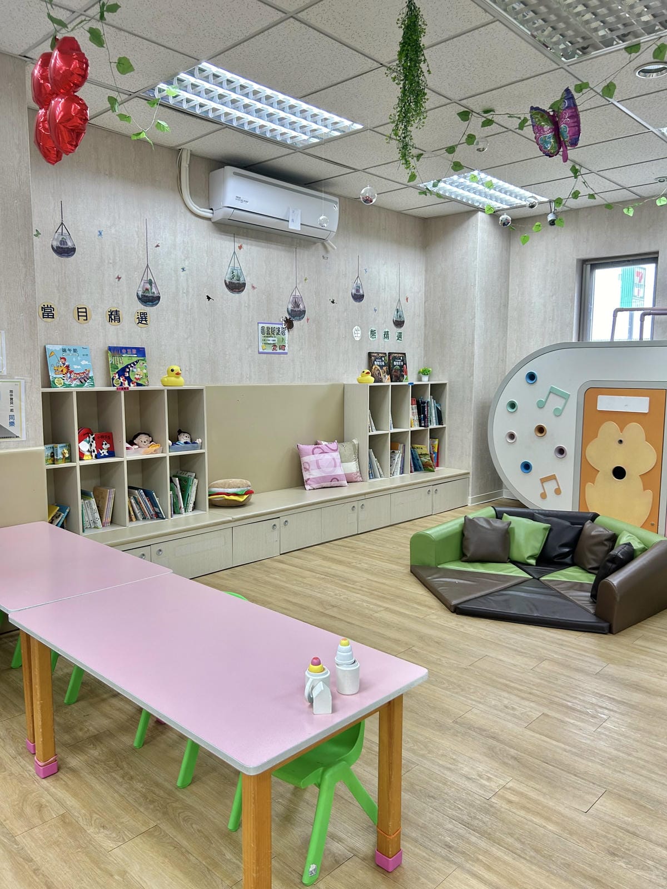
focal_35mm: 26
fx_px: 668
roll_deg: +0.3
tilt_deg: -6.5
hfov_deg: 53.1
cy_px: 444
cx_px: 334
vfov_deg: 67.3
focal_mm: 5.7
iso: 80
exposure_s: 1/120
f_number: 1.5
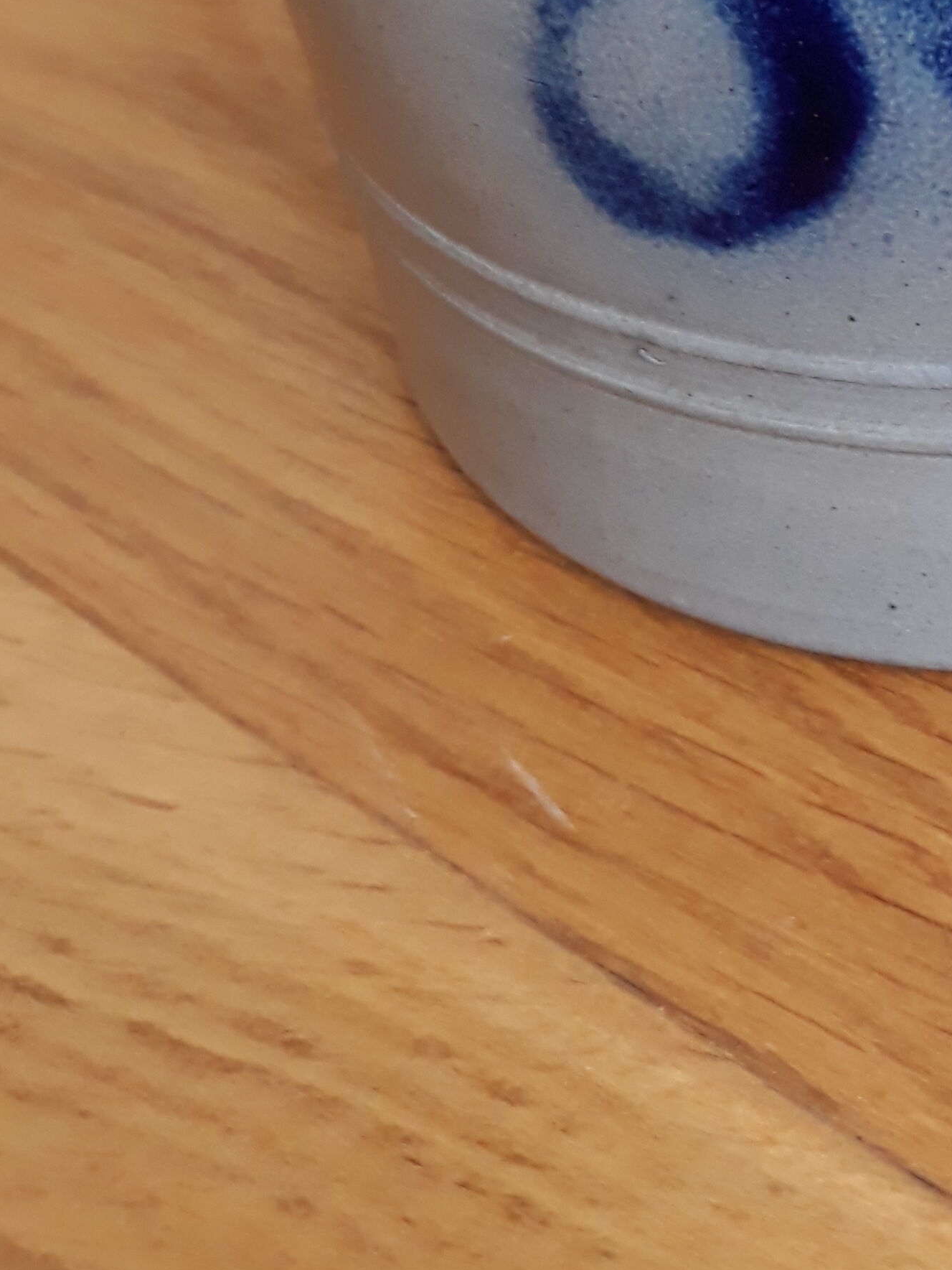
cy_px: -141
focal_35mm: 63
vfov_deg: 27.9
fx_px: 2310
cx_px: 1040
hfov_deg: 22.1
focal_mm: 3.71
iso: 160
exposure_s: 1/33
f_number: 1.7
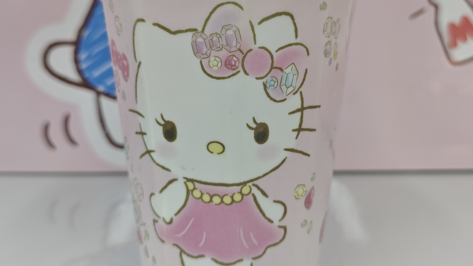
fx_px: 426
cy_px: 96
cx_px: 237
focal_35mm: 34
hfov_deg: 58.0
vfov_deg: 34.4
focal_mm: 5.56
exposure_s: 1/100
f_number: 1.88
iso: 142
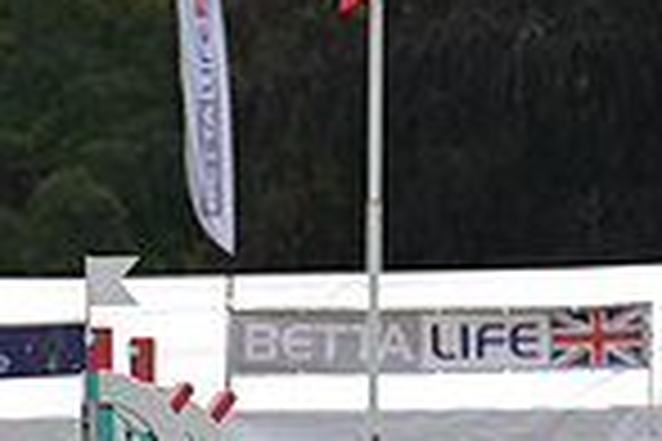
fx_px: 13404
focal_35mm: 729
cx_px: -612
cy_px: 488
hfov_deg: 2.8
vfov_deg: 1.9
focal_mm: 185
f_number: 5
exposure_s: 1/1250
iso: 280
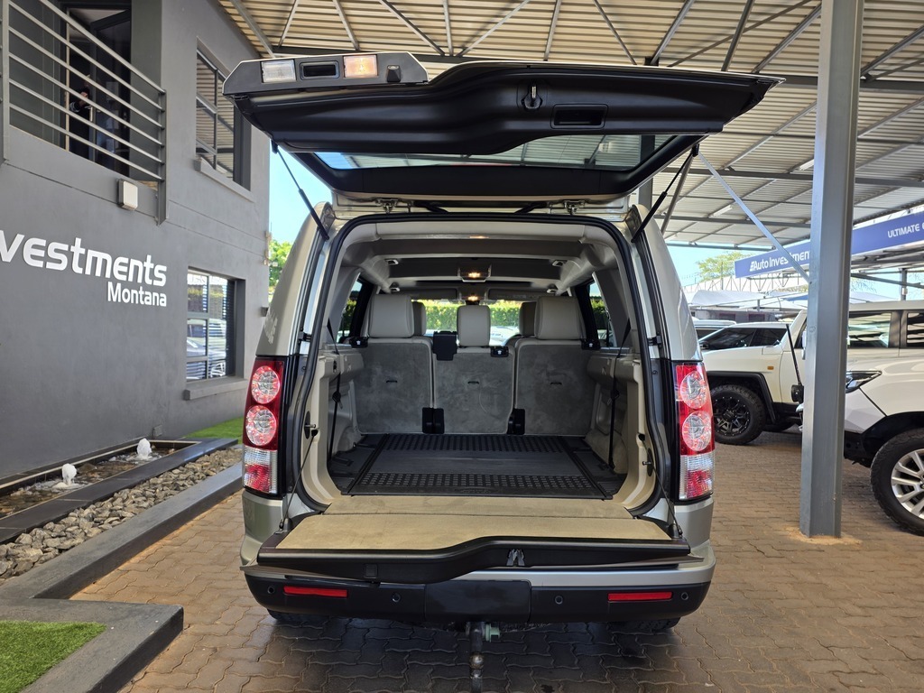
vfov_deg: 58.9
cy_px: 346
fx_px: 614
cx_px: 462
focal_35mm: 23
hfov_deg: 73.9
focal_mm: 6.25
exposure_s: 1/180
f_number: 1.7
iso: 50
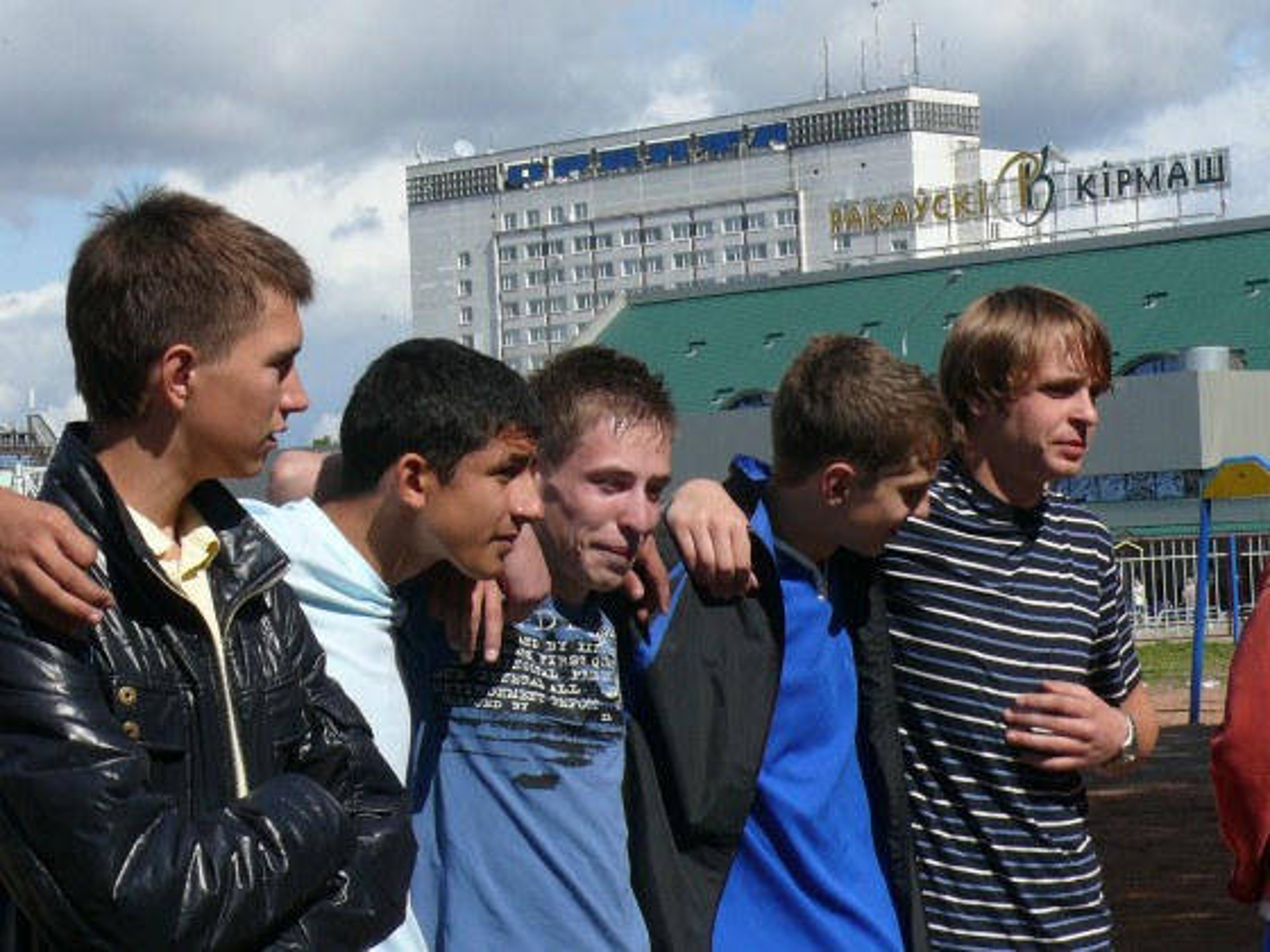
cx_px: 635
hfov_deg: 21.1
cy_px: 476
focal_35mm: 93
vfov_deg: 15.9
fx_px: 3412
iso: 100
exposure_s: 1/500
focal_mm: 12.8
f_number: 6.3
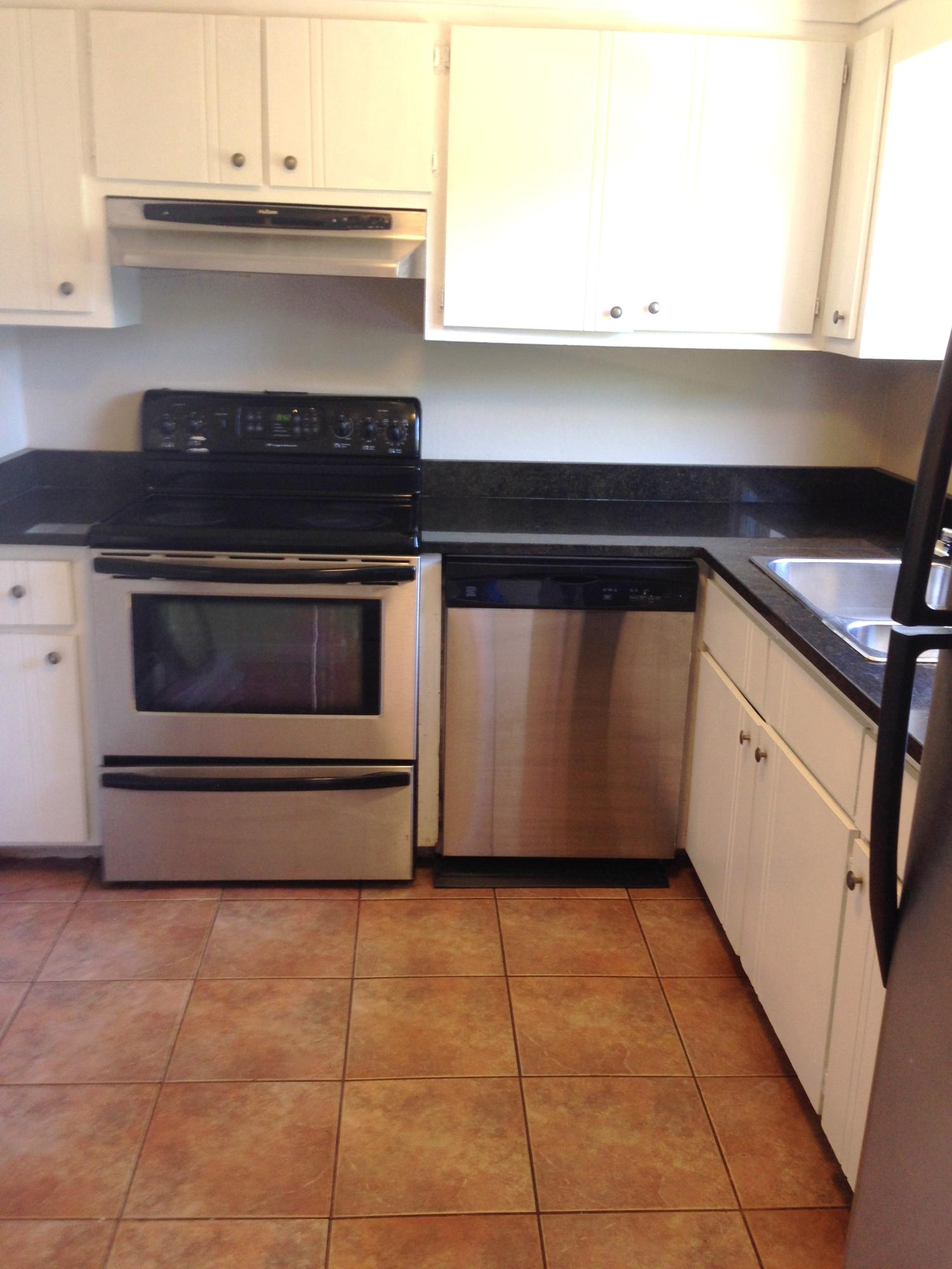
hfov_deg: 42.9
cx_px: 476
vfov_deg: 55.4
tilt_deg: -15.0
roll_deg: -1.9
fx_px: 1210
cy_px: 634
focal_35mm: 33
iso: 64
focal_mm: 4.12
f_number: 2.4
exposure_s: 1/20
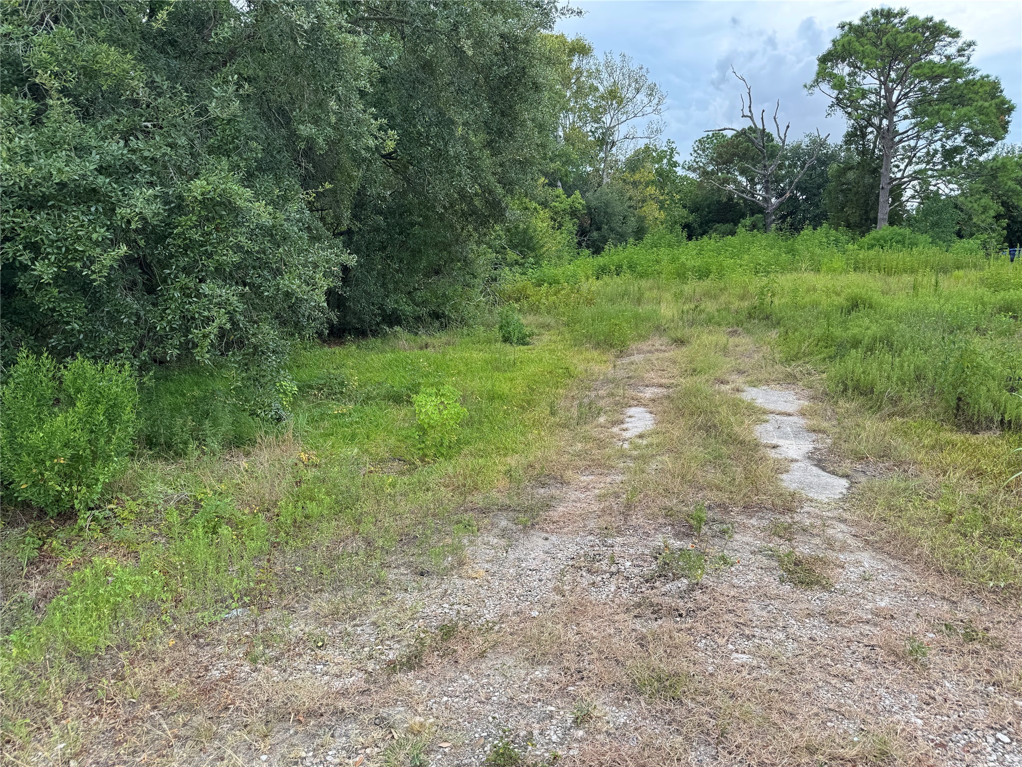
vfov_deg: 56.8
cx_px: 511
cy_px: 384
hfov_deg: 71.6
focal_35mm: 24
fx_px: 709
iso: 80
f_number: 1.78
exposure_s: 1/832
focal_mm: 6.76
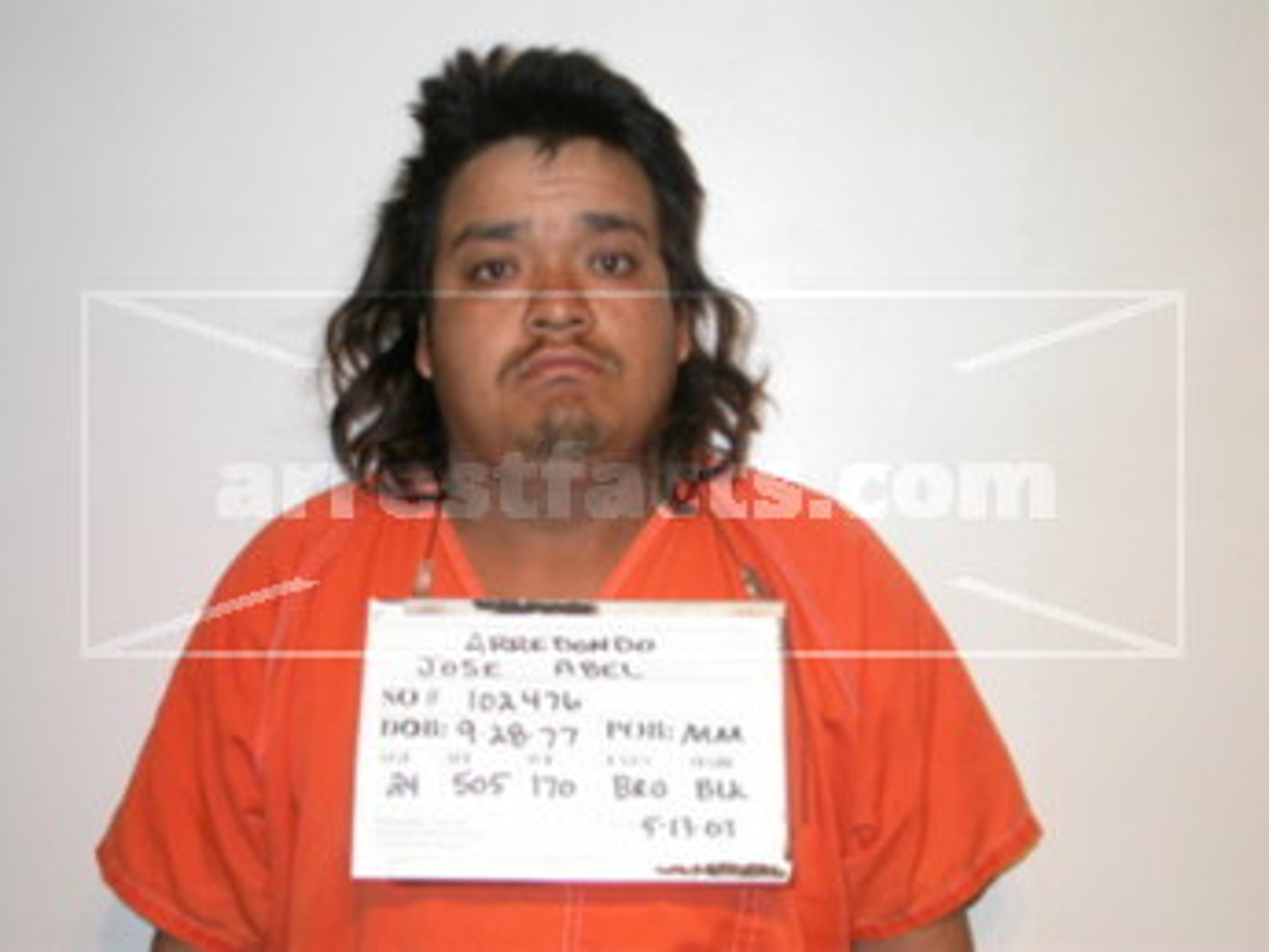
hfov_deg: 33.2
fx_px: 2127
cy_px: 476
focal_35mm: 58
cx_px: 634
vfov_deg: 25.2
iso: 100
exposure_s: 1/60.3
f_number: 3
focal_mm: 12
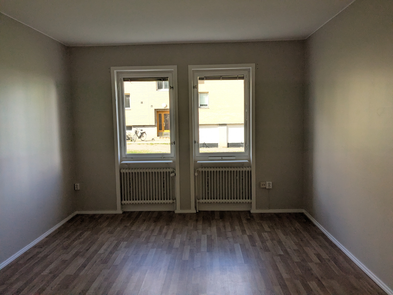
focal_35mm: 27
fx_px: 307
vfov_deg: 51.4
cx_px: 196
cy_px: 148
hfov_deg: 65.3
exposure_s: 1/1063
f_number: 1.73
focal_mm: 4.38
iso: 106
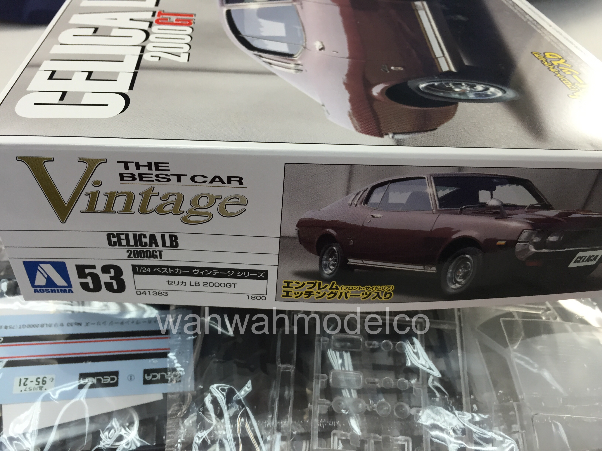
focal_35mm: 29
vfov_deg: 48.2
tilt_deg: -50.4
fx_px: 504
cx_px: 301
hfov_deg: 61.7
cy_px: 226
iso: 32
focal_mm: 4.15
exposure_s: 1/33
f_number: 2.2
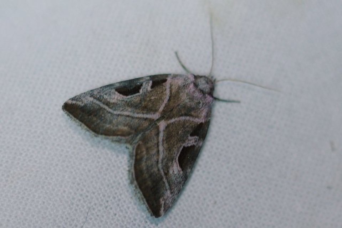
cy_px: 114
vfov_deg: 8.7
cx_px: 171
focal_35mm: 158
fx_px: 1497
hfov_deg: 13.0
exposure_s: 1/100
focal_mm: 105
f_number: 5
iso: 640
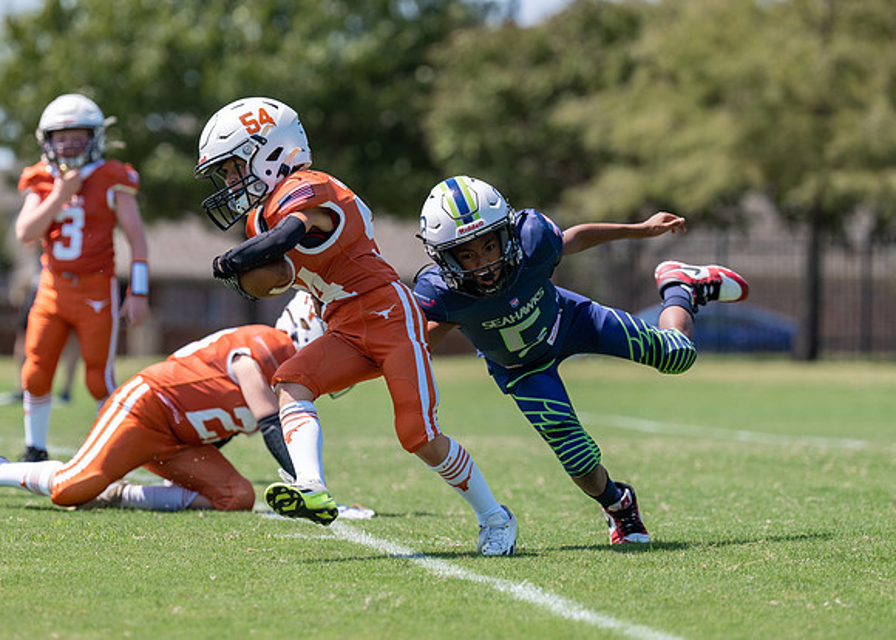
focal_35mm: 266
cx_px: 397
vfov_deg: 5.4
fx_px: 6779
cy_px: 270
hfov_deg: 7.6
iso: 100
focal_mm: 163
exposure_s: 1/1250
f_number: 3.2
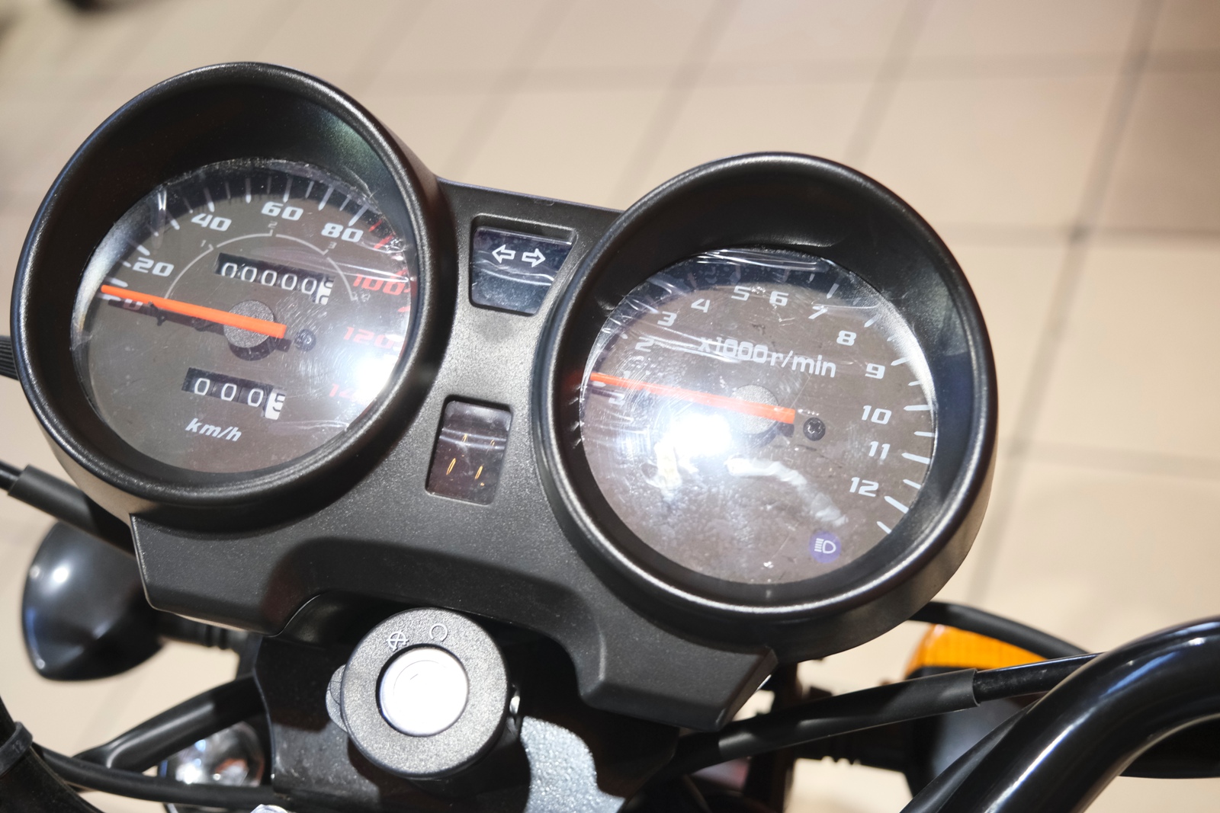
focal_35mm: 41
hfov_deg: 47.4
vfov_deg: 32.6
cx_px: 610
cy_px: 406
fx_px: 1389
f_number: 4
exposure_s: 1/100
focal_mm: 27.5
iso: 1600
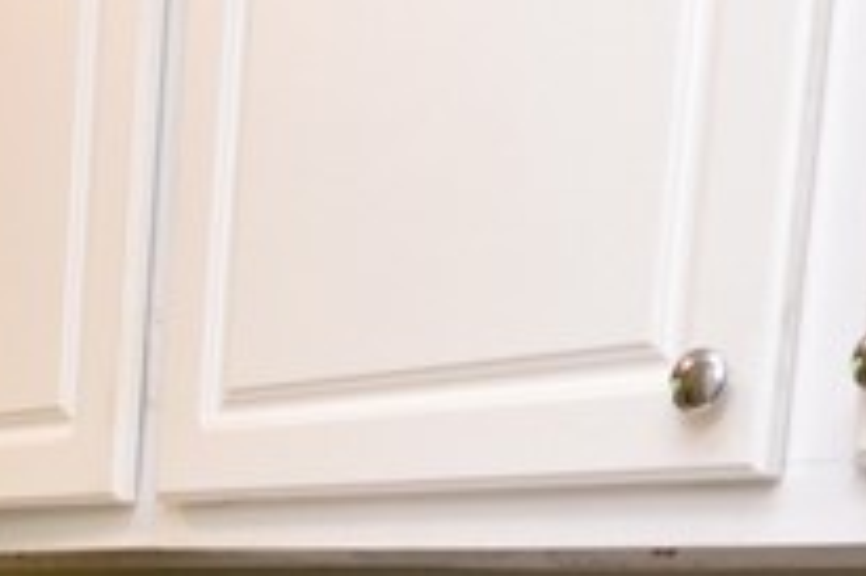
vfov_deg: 16.0
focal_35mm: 79
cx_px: -252
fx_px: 1899
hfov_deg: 22.9
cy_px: 837
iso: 1100
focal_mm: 10
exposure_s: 1/60
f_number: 4
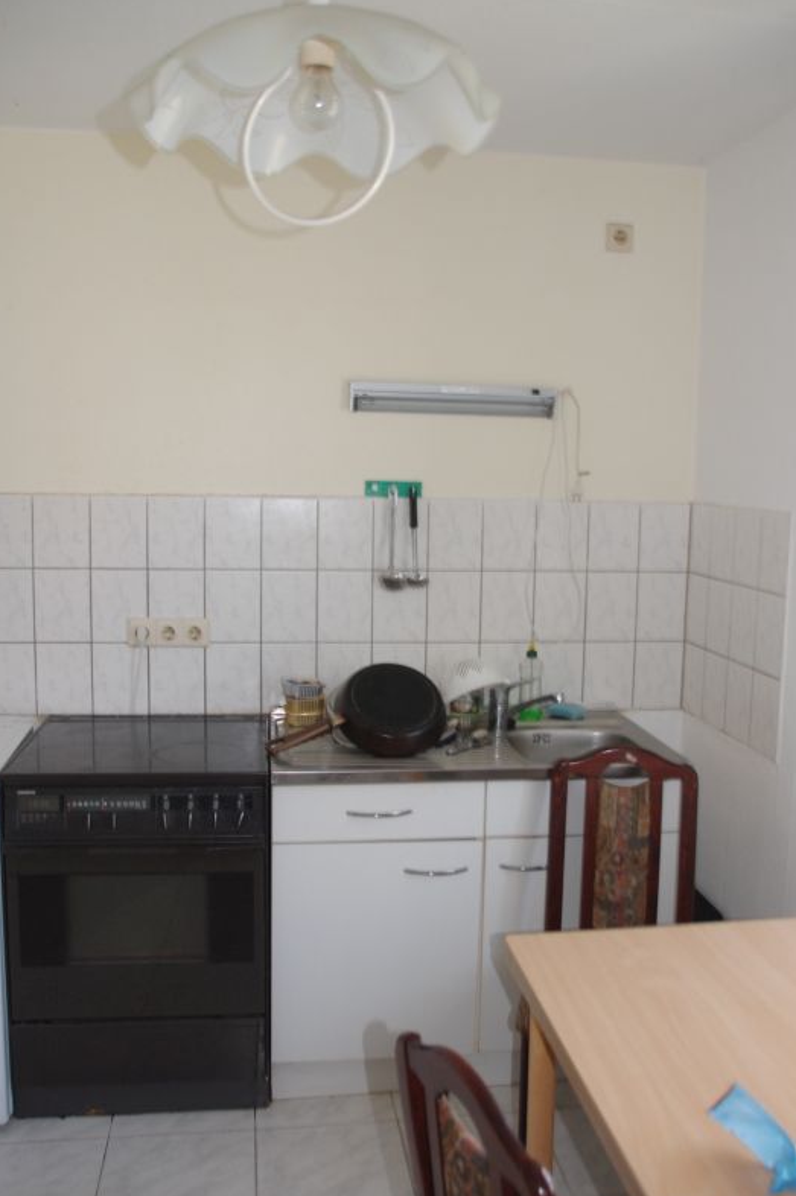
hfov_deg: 42.3
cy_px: 583
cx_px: 417
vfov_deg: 60.3
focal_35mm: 31
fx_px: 1029
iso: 400
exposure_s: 1/60
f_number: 3.5
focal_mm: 18
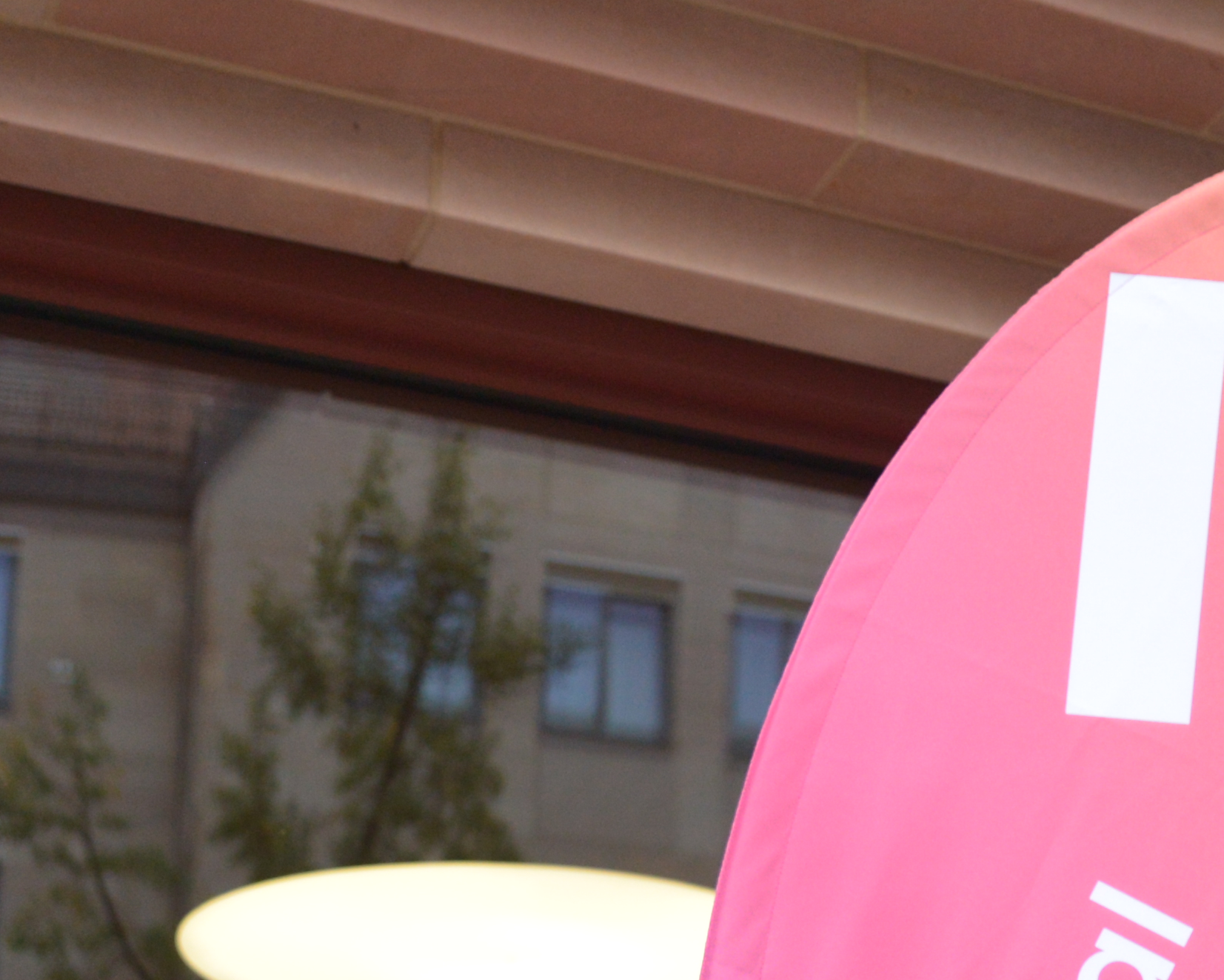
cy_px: 1453
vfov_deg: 17.0
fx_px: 2971
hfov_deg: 22.9
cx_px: 1023
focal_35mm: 82
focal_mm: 24
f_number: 2.8
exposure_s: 1/1600
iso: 1250
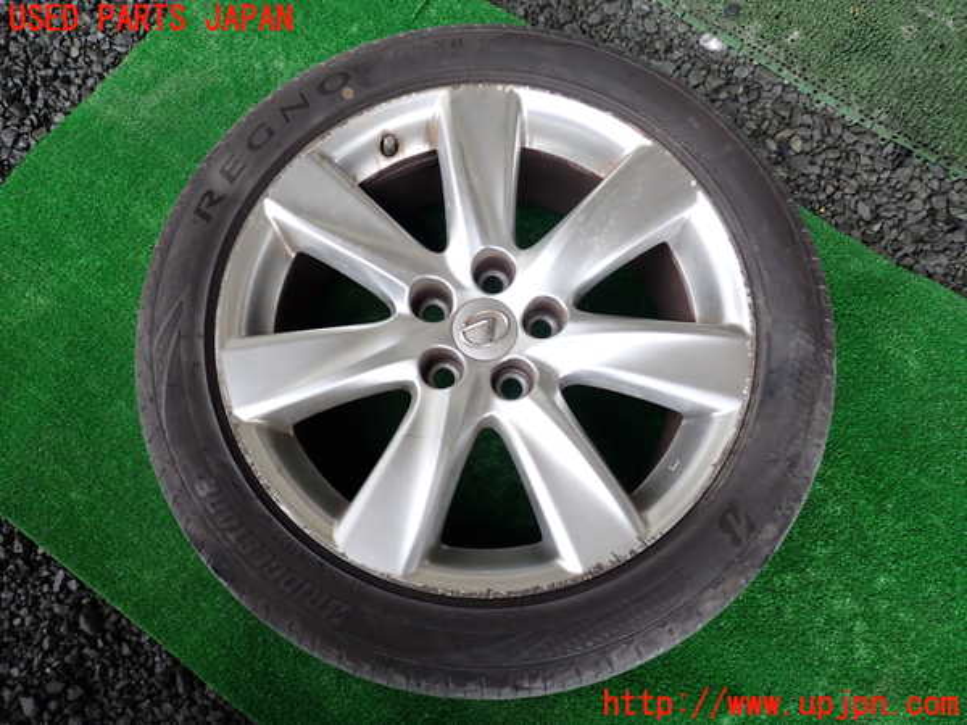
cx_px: 484
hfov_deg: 60.0
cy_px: 362
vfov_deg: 46.8
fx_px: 838
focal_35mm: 30
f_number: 2.3
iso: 125
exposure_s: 1/125
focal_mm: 5.4
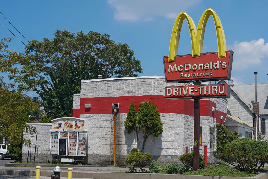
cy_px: 90
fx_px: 305
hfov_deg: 47.4
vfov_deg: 32.6
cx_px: 134
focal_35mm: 41
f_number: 9
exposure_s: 1/400
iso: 200
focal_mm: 41
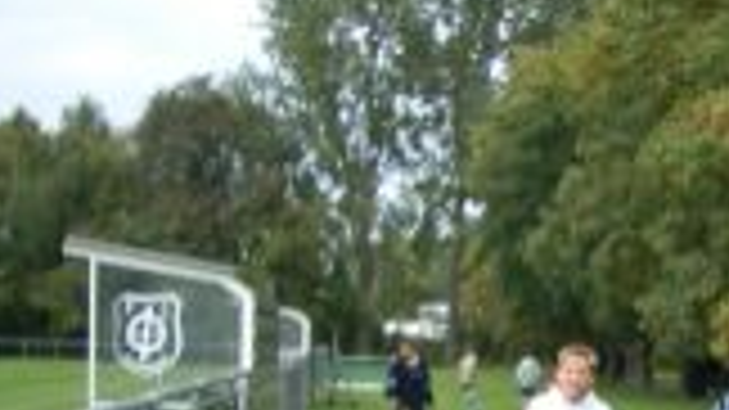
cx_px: 774
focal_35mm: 94
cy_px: 586
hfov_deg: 21.7
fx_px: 1816
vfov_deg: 12.3
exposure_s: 1/250
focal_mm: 5.8
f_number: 2.6
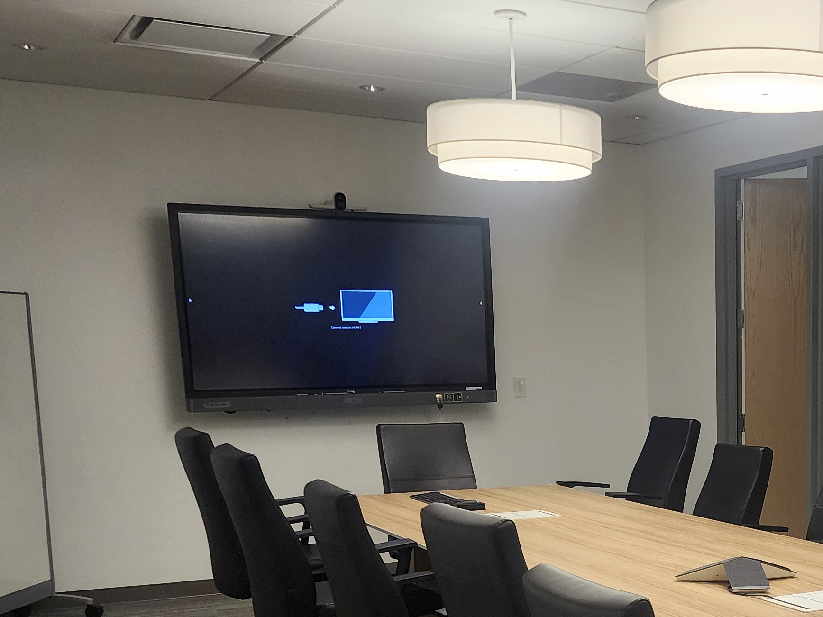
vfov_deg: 26.6
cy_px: 548
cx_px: 754
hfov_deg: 34.0
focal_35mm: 53
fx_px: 1260
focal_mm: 6.4
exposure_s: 1/120
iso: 250
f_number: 1.8
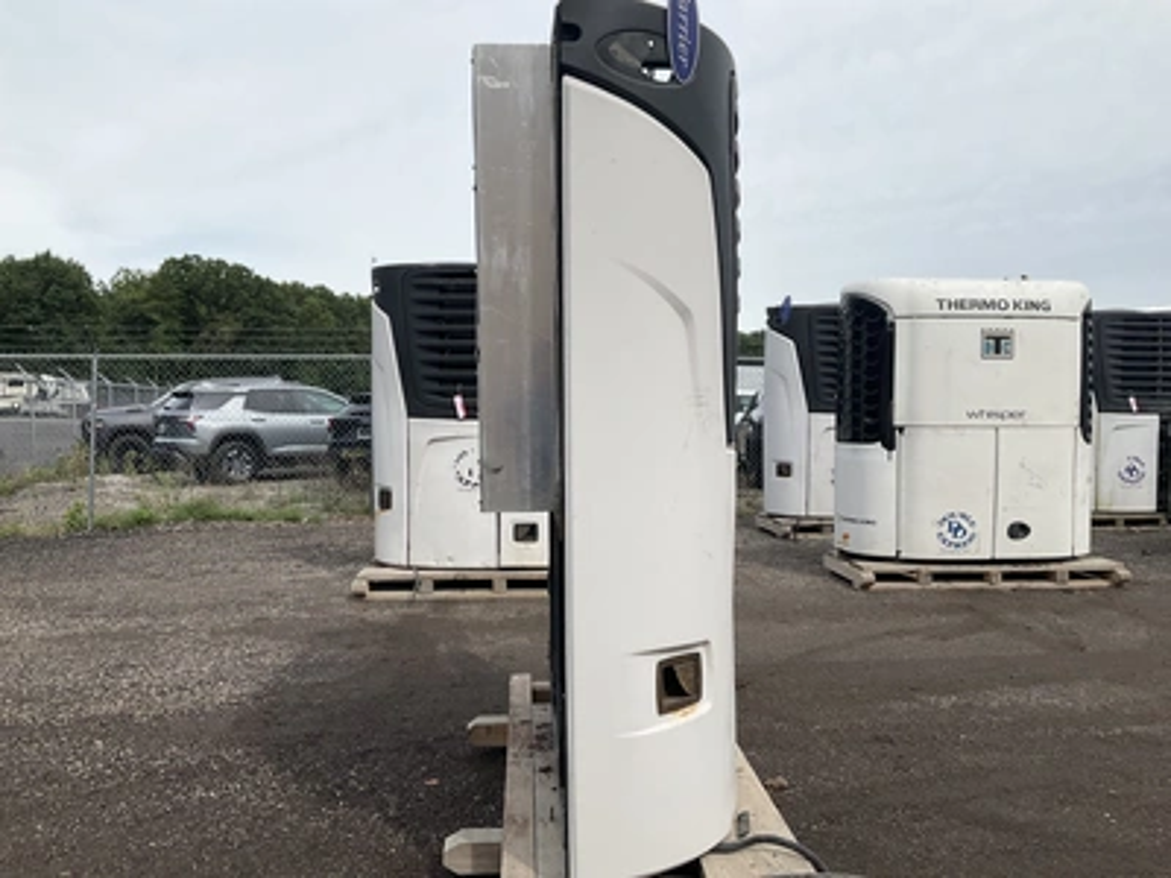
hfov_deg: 61.7
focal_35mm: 29
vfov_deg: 48.2
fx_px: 981
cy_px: 439
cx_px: 586
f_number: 1.8
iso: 25
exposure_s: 1/2801
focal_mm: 3
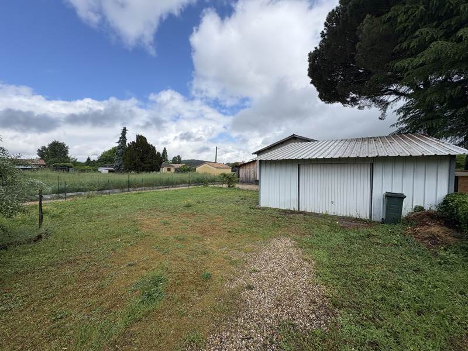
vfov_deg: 85.7
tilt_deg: -1.0
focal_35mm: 14
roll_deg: +0.3
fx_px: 189
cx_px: 234
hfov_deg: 102.1
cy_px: 176
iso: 50
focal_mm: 2.22
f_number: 2.2
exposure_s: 1/2342
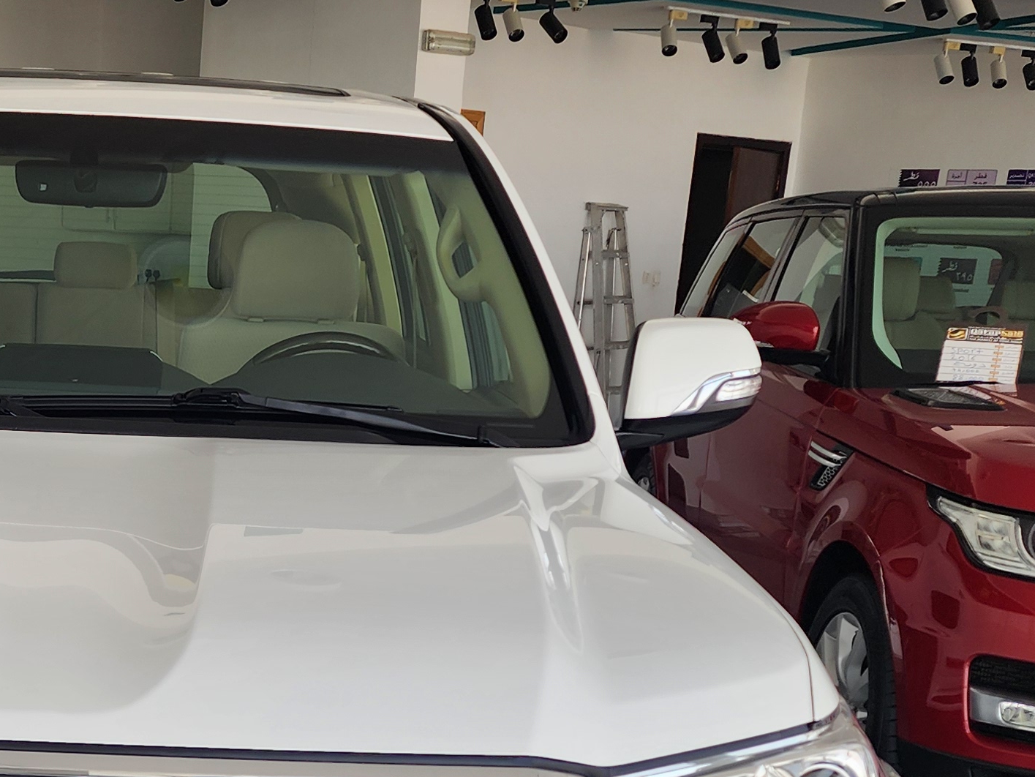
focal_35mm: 65
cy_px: 792
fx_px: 1944
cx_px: 121
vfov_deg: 21.7
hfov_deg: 28.7
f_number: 1.8
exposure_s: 1/273
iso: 12
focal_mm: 6.4
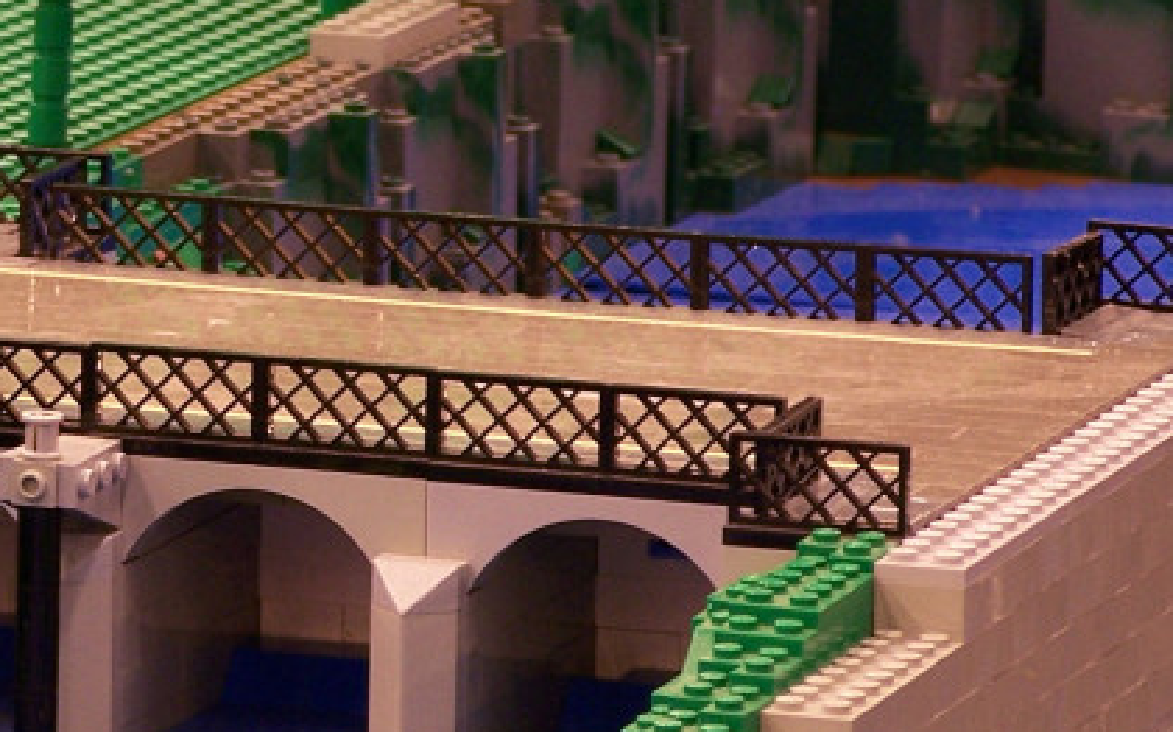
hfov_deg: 5.1
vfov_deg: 3.2
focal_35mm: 411
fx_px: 13132
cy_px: 279
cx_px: 126
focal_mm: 26.4
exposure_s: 1/2
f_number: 3.2
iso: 80
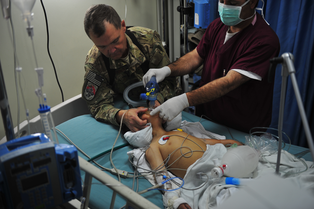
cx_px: 157
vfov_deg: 35.0
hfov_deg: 50.7
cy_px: 104
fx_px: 331
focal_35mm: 38
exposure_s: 1/80
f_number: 2.8
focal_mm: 38
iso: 400
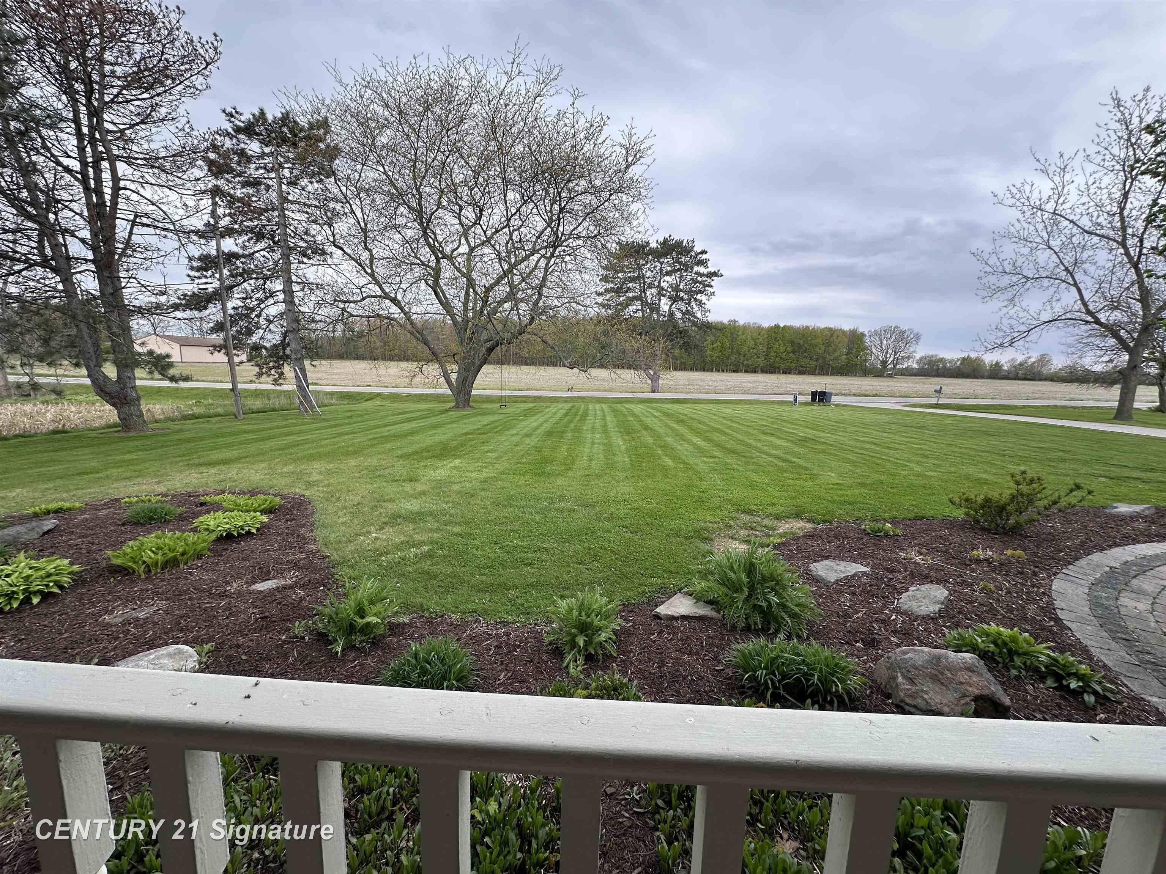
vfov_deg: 85.7
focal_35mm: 14
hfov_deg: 102.1
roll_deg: -1.8
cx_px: 583
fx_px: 472
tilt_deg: -8.6
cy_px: 437
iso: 40
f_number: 2.2
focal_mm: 2.22
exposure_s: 1/268
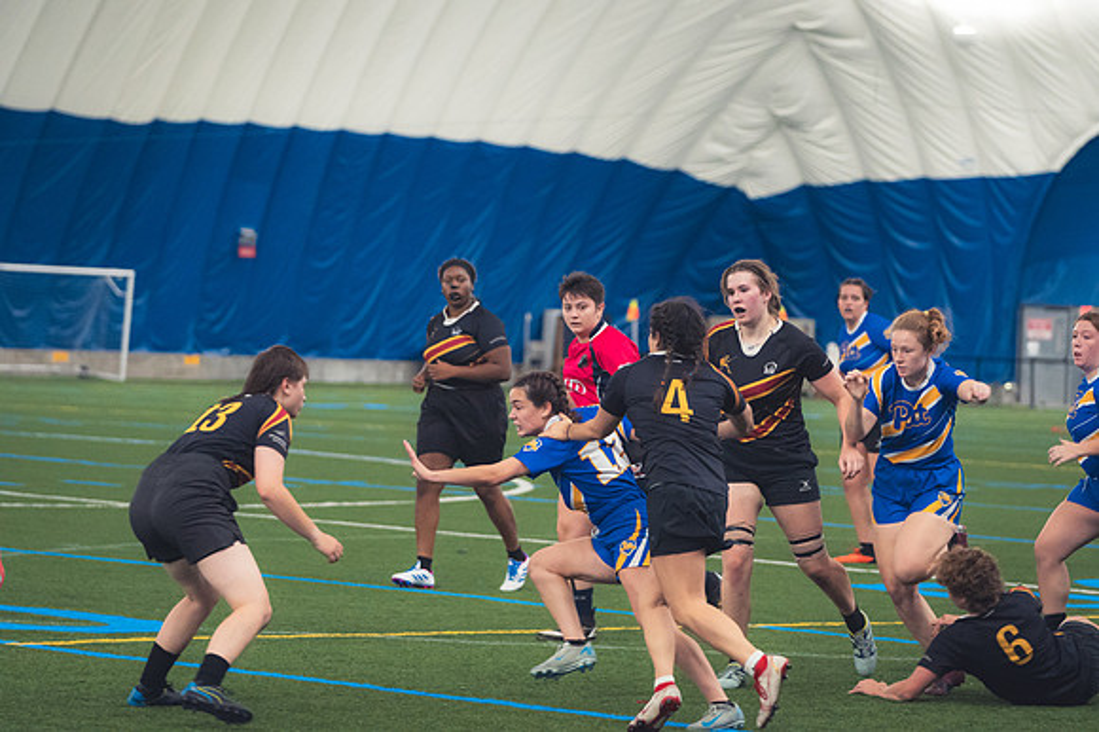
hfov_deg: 13.1
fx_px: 4790
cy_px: 366
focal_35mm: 157
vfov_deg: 8.7
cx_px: 550
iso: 3200
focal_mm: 105
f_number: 2.8
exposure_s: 1/320
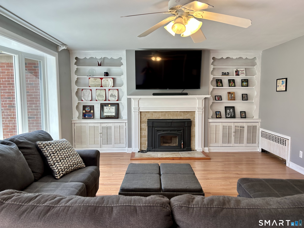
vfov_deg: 53.1
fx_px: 228
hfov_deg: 67.3
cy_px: 114
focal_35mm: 26
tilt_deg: -5.2
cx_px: 152
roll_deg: +0.8
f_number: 1.5
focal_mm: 5.7
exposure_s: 1/120
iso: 32
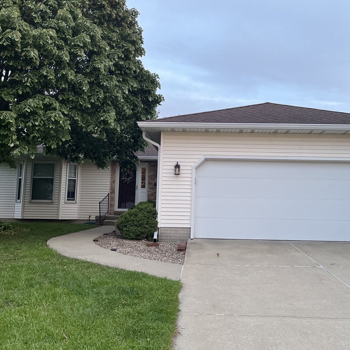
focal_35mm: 35
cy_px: 155
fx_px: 400
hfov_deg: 47.1
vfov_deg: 47.1
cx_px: 197
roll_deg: -0.8
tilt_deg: +7.2
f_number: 1.6
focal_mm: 5.1
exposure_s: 1/121
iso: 125
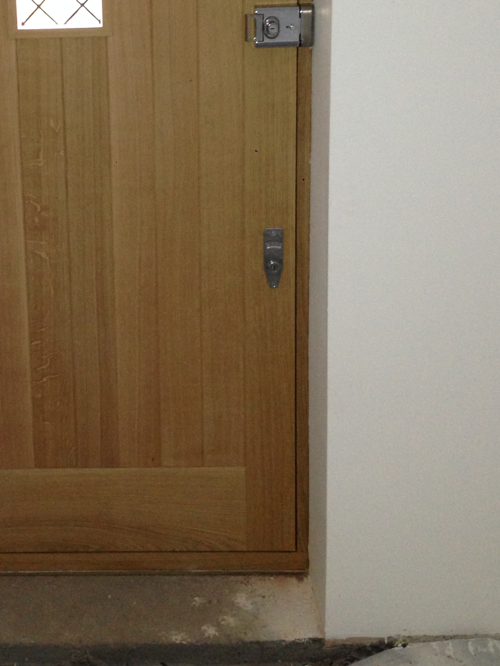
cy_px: 130
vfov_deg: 34.4
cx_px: 101
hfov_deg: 26.5
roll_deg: +2.0
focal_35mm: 54
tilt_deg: -7.5
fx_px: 1040
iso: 160
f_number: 2.4
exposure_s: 1/17
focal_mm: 4.12
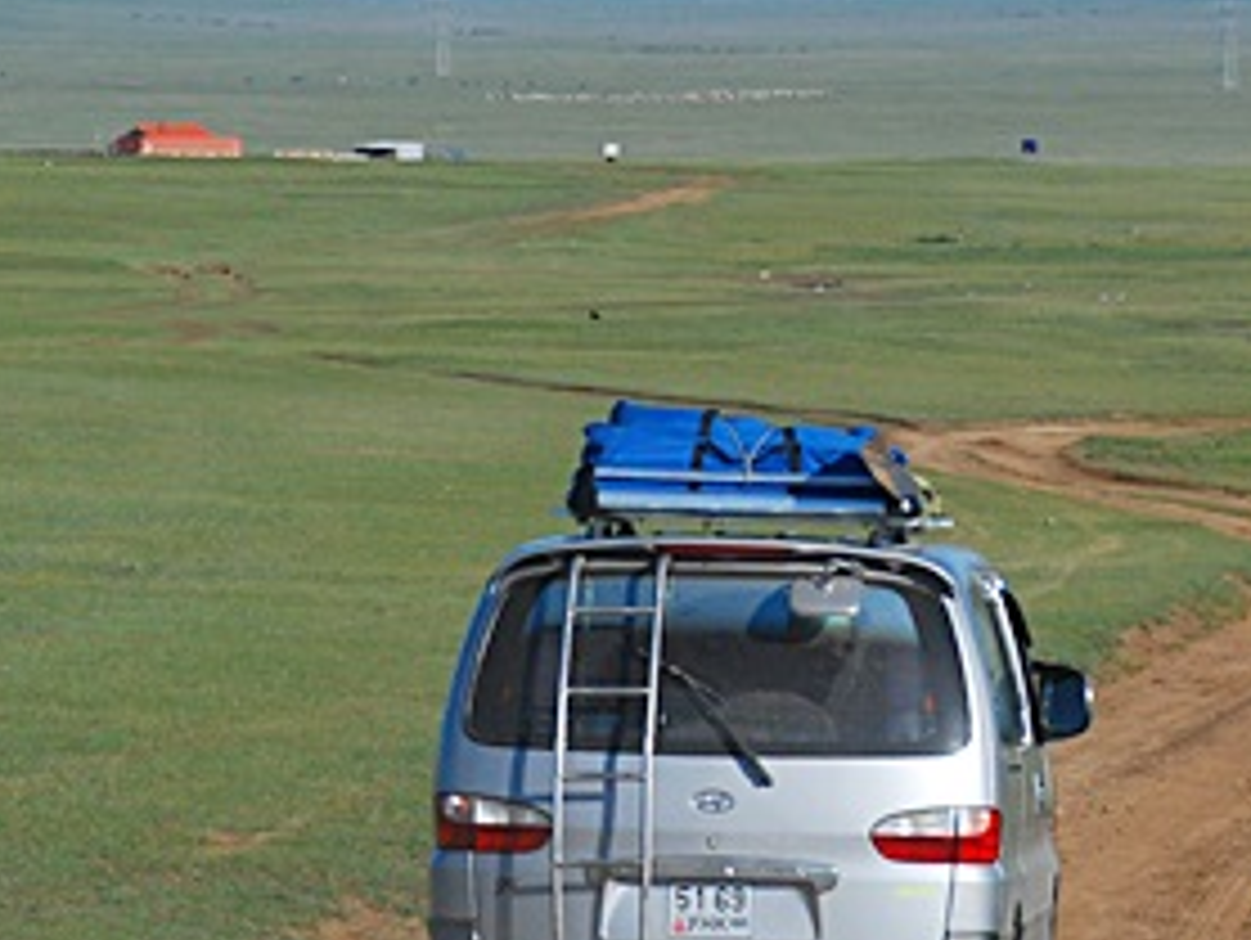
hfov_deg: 6.0
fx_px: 12009
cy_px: 418
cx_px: 954
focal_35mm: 332
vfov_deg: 4.5
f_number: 6.3
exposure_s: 1/1600
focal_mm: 80
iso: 400
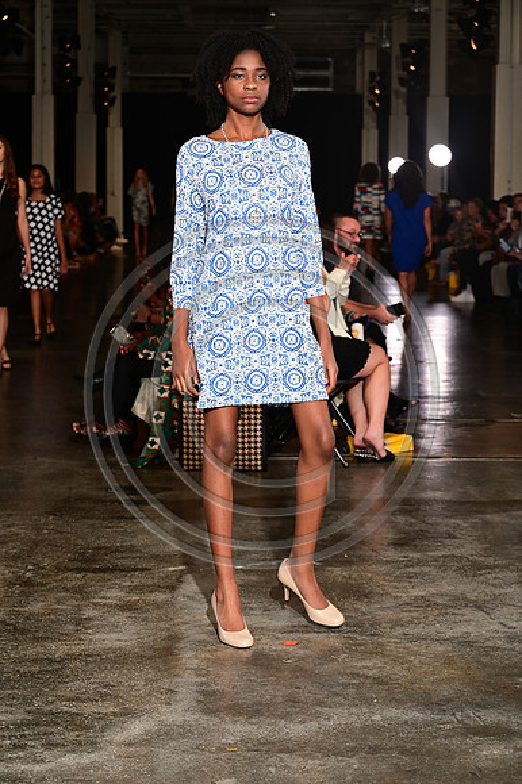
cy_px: 392
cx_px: 261
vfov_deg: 26.0
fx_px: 1698
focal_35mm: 78
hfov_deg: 17.5
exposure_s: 1/160
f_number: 6.3
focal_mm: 78
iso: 1000
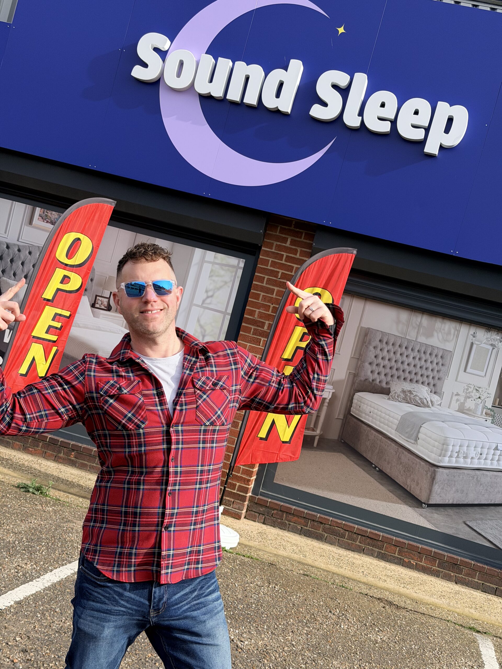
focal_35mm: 48
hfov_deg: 30.3
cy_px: 334
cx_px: 251
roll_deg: -14.9
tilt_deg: -0.1
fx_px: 928
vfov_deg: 39.7
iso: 64
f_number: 1.78
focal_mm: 6.76
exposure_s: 1/3226
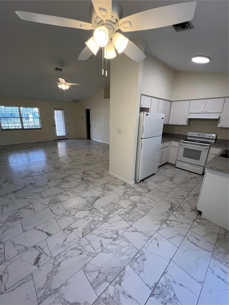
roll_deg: -1.7
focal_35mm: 13
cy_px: 152
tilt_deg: -15.9
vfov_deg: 106.2
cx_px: 114
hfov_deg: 89.9
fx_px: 115
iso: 125
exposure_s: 1/120
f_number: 1.8
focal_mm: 1.57
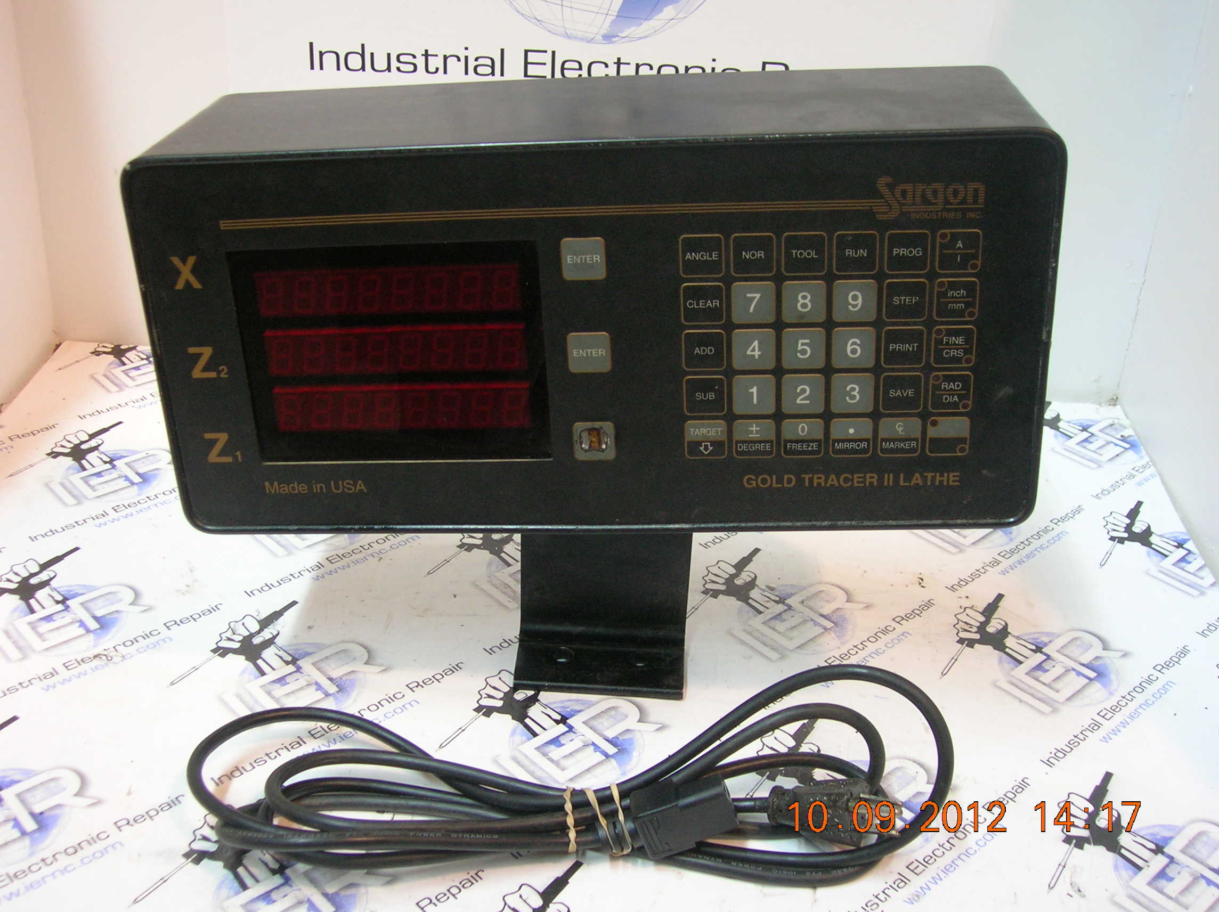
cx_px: 610
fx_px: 1337
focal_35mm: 38
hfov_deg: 49.0
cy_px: 456
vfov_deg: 37.7
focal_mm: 6.4
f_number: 3
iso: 104
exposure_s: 1/3.9
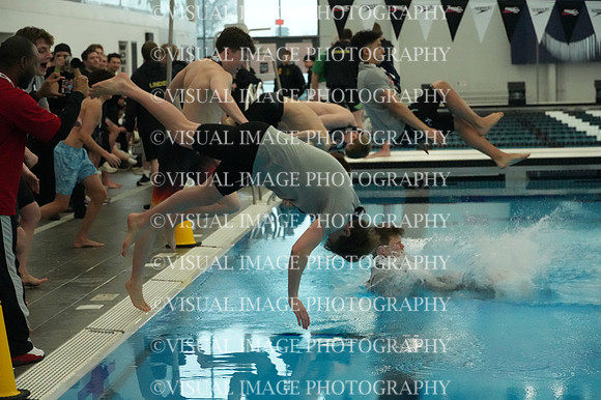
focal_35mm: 104
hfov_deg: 19.7
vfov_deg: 13.2
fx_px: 1727
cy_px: 200
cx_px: 300
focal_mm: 69
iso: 10000
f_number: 5.6
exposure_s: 1/1000
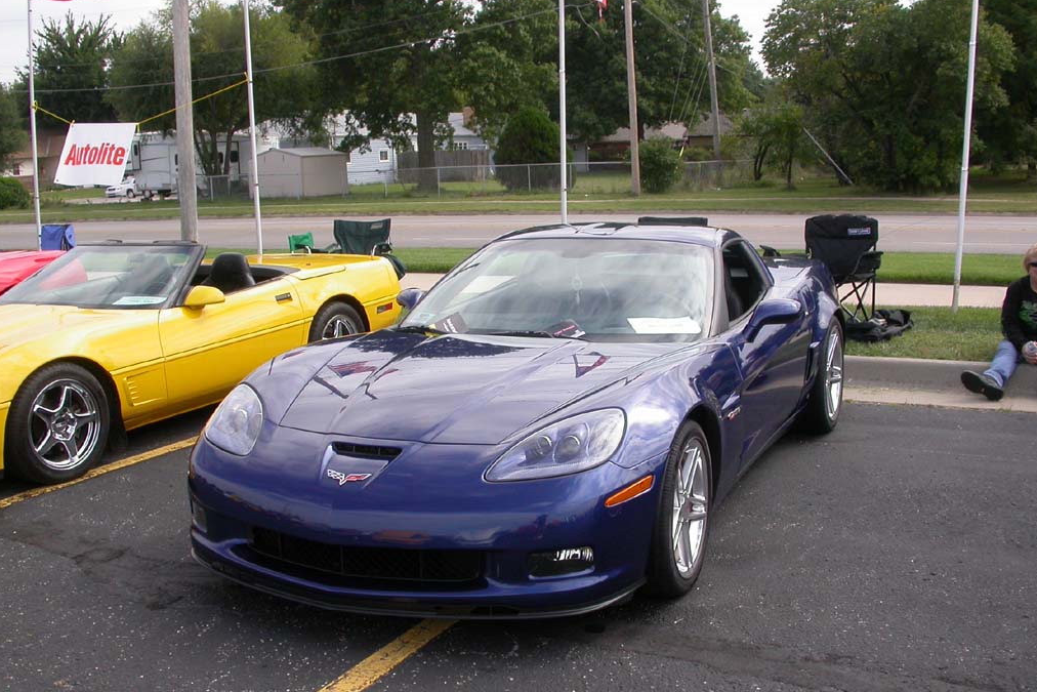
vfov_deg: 33.4
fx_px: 1152
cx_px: 520
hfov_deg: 48.5
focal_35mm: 40
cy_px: 380
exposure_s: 1/250
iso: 100
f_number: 6
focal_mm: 7.85
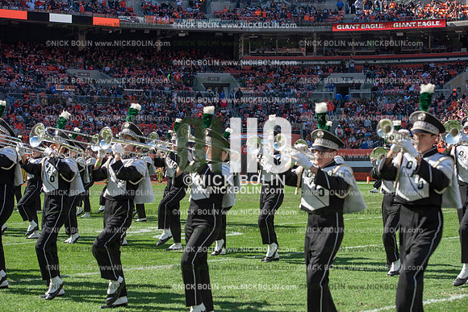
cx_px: 234
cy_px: 156
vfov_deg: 16.1
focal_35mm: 85
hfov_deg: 23.9
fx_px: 1105
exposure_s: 1/2000
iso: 400
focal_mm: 85
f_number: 5
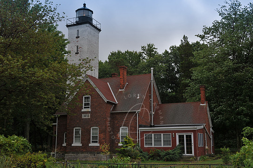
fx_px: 316
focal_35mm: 45
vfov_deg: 29.8
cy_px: 79
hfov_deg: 43.6
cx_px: 135
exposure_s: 1/125
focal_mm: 42
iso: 320
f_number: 10
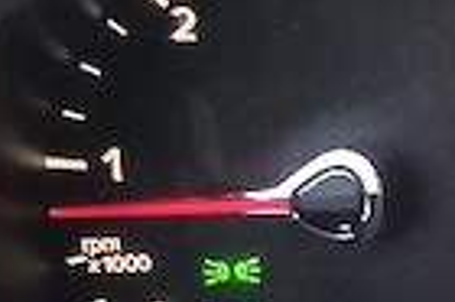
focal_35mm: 116
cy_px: -55
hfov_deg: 15.9
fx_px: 1464
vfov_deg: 11.6
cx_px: 728
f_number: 1.8
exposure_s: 1/16.7
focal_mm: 3.98
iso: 2000
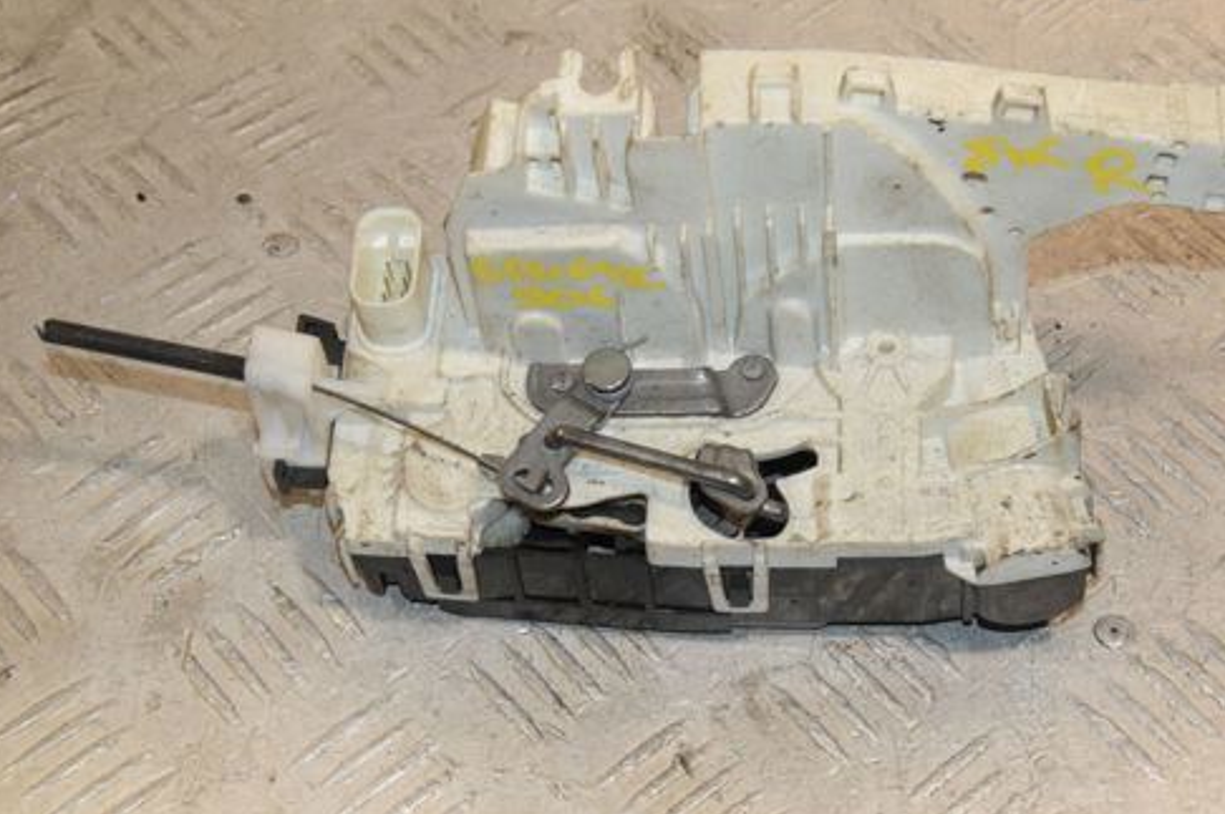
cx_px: 746
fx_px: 2821
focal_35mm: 83
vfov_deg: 16.4
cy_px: 350
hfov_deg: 24.4
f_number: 9
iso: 1600
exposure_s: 1/200
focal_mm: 42
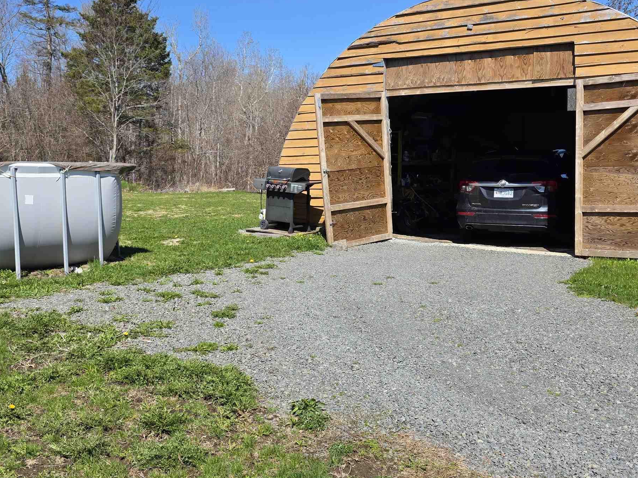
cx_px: 274
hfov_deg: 47.7
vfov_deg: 36.6
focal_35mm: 39
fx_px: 719
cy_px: 183
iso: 80
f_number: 1.7
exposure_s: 1/5778
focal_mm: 6.3
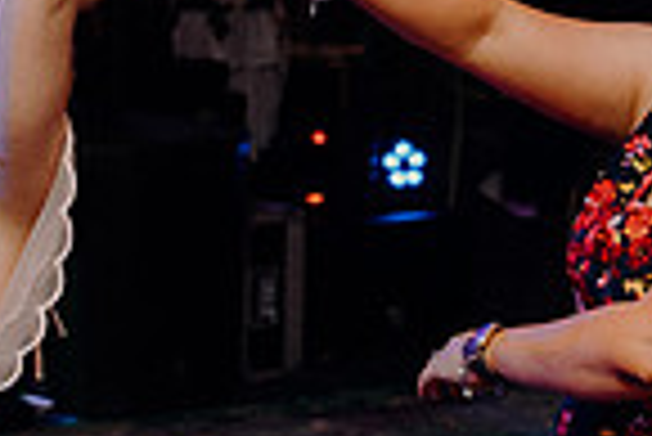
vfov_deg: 8.0
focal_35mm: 172
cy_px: 115
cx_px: 85
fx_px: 3118
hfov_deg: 11.9
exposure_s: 1/200
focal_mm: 43
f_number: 3.5
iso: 2500
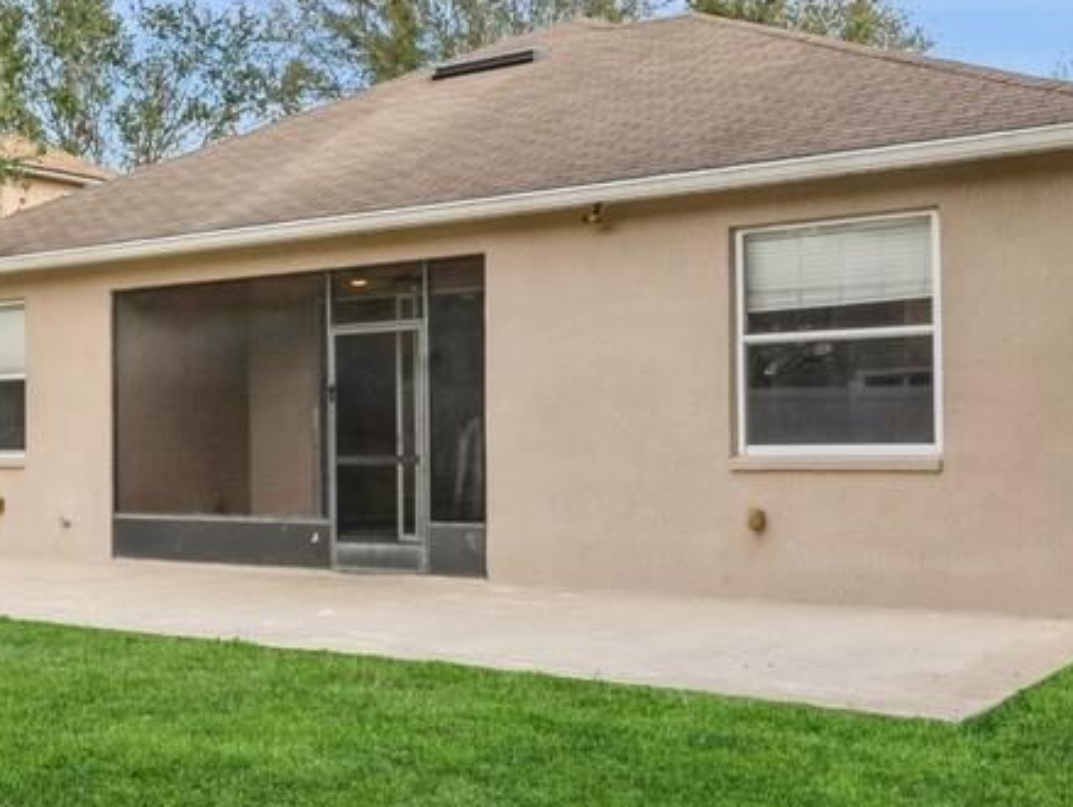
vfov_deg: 29.6
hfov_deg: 37.2
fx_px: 1520
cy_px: 504
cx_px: 181
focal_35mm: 49
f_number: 11
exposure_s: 1/200
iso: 320
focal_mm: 14
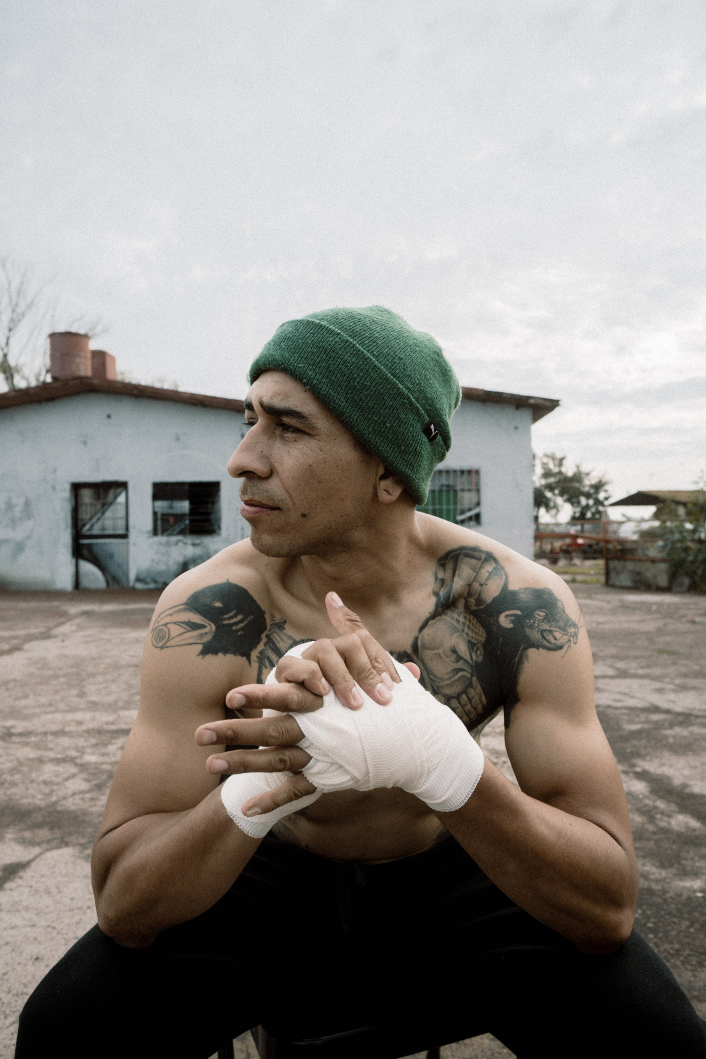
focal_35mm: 24
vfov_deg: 73.7
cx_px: 353
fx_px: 706
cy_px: 530
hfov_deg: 53.1
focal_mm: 16
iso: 100
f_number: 4
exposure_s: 1/250
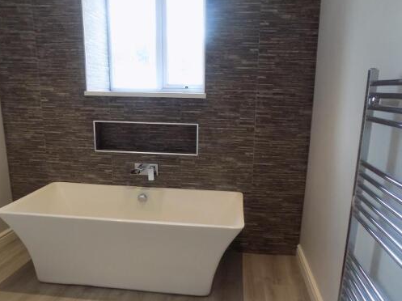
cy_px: 168
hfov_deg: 65.3
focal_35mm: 27
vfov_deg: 51.2
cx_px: 211
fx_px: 313
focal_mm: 4
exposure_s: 1/30
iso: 250
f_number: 3.1
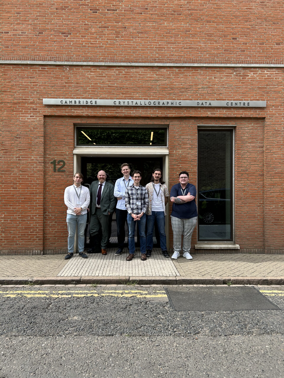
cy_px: 189
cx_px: 142
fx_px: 284
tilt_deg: -0.2
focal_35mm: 26
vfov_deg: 67.3
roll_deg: +0.2
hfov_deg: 53.1
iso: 50
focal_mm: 5.7
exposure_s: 1/1344
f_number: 1.5
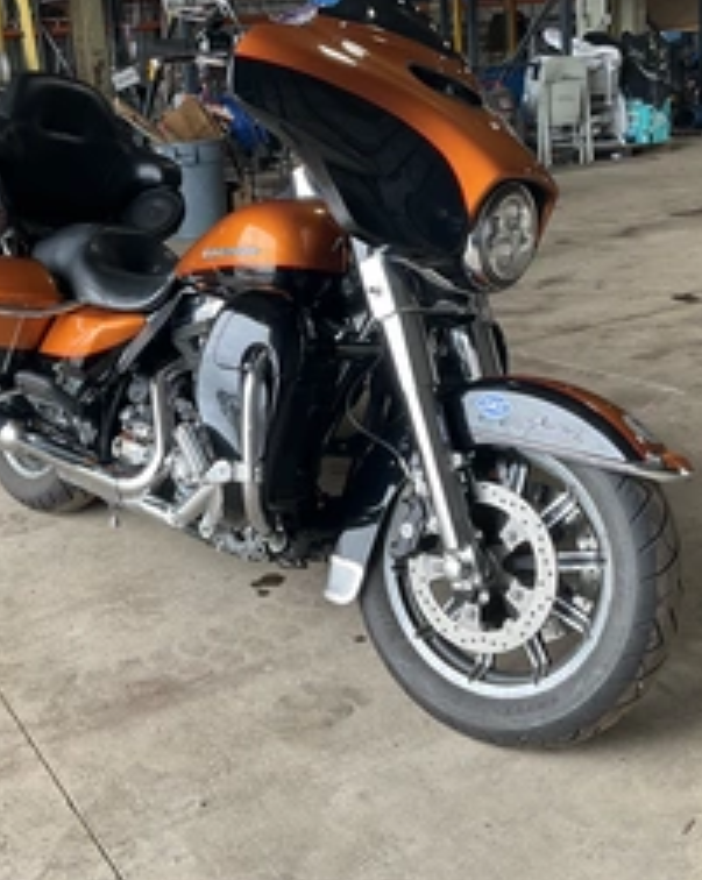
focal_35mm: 45
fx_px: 1171
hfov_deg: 33.2
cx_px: 265
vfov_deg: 41.1
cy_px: 367
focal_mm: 3
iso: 32
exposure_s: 1/122
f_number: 1.8
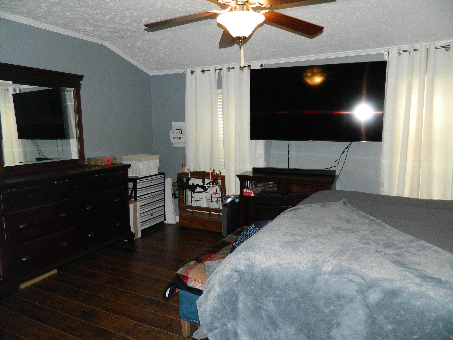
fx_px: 327
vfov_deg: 54.9
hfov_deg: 69.4
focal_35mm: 25
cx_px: 226
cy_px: 170
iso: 200
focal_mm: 4.5
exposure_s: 1/30
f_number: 3.1
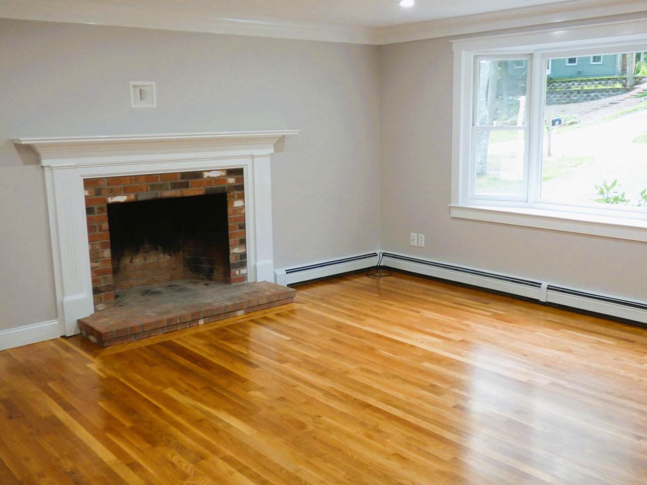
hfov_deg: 55.4
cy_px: 242
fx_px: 617
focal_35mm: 33
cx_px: 324
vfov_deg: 42.9
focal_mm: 5.78
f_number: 3.4
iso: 250
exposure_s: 1/60
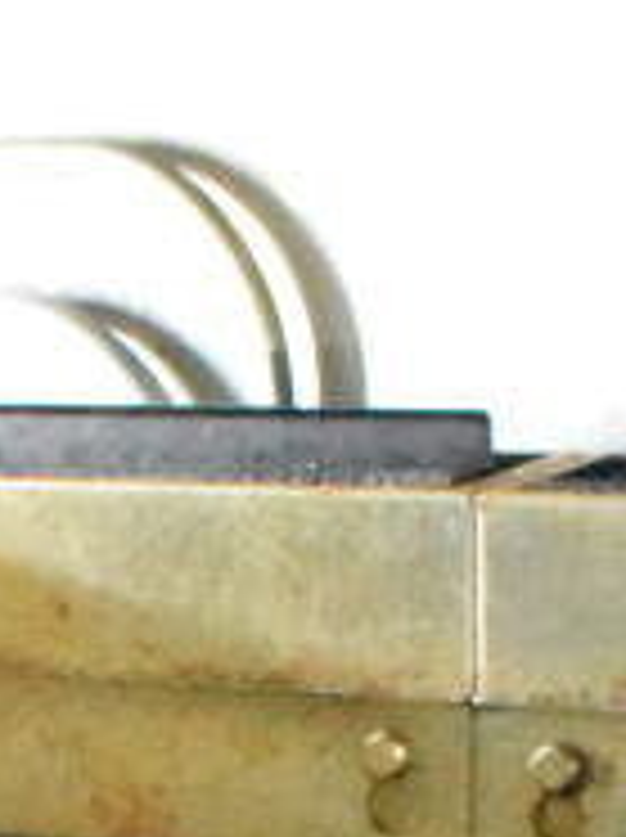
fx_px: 3948
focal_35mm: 163
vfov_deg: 11.1
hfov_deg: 8.9
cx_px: -158
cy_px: 1616
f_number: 3.8
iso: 25600
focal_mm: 23
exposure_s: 1/30
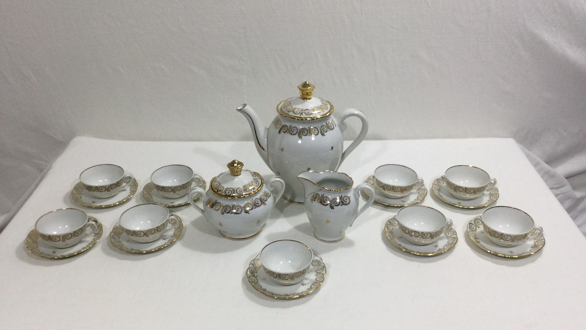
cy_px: 192
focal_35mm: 34
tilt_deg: -31.8
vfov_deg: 34.6
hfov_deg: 58.0
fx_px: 528
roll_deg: +1.8
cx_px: 293
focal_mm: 3.3
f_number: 2.4
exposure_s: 1/100
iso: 50
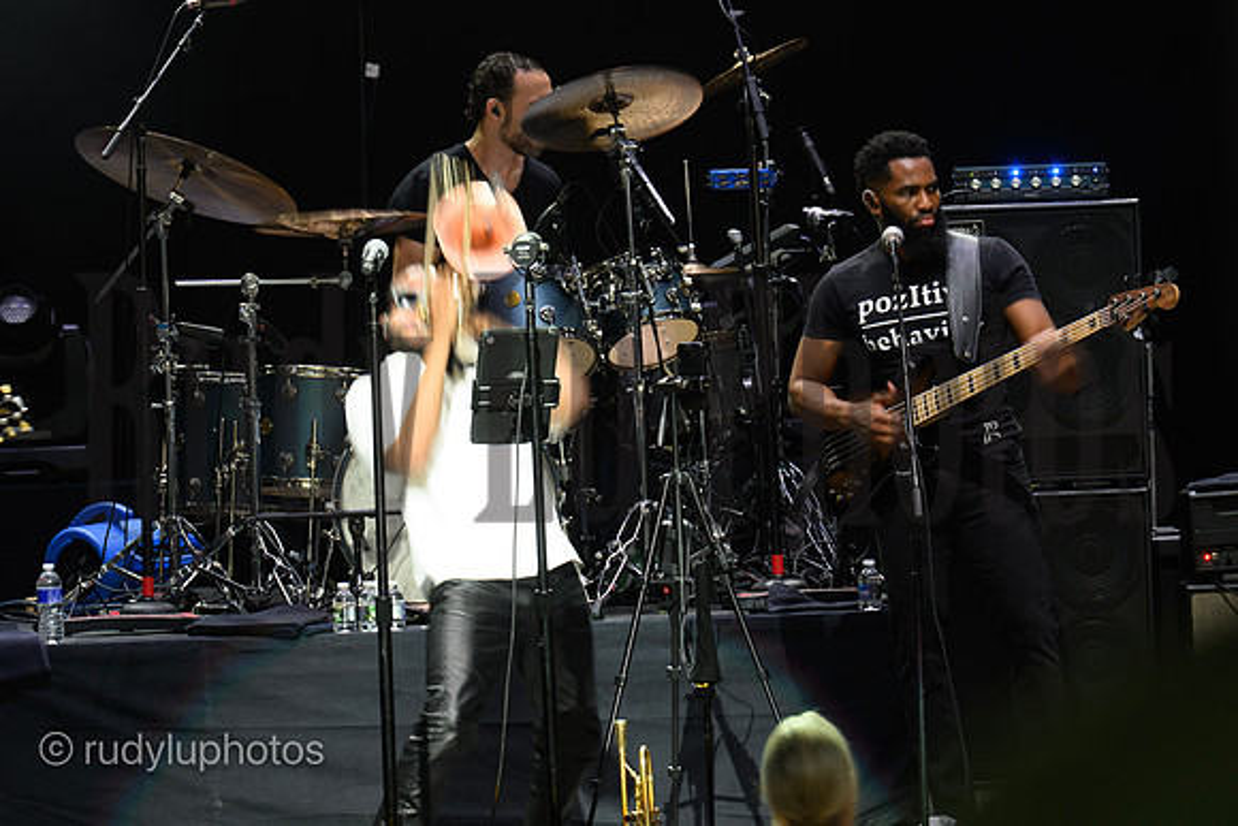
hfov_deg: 6.9
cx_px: 619
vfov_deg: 4.6
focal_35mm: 300
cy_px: 413
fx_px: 10319
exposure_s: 1/20
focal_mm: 200
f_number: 6.3
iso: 320
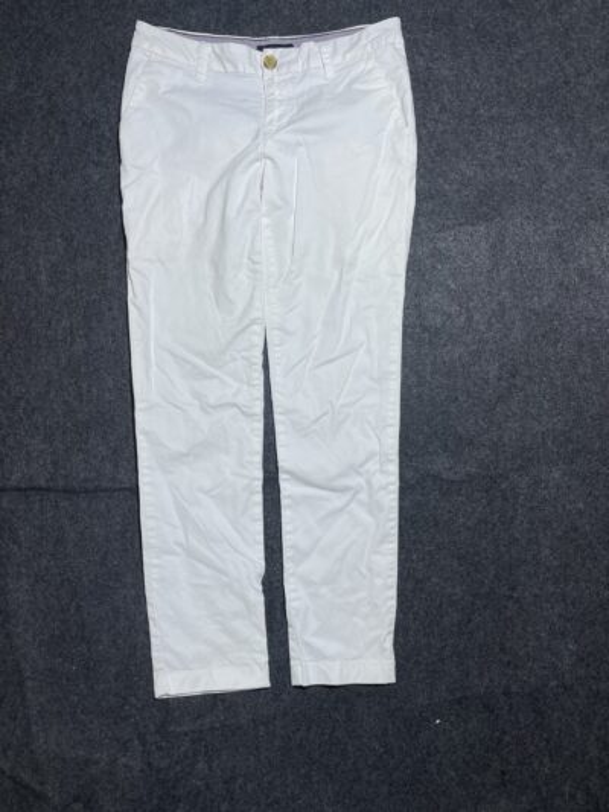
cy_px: 406
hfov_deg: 53.1
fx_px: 610
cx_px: 304
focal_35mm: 26
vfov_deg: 67.3
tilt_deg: -63.1
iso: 32
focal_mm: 4.2
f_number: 1.6
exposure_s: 1/100
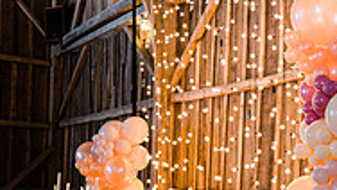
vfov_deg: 19.8
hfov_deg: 34.7
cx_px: 207
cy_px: 156
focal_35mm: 60
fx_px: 536
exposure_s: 1/200
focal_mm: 24
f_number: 3.5
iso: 1250
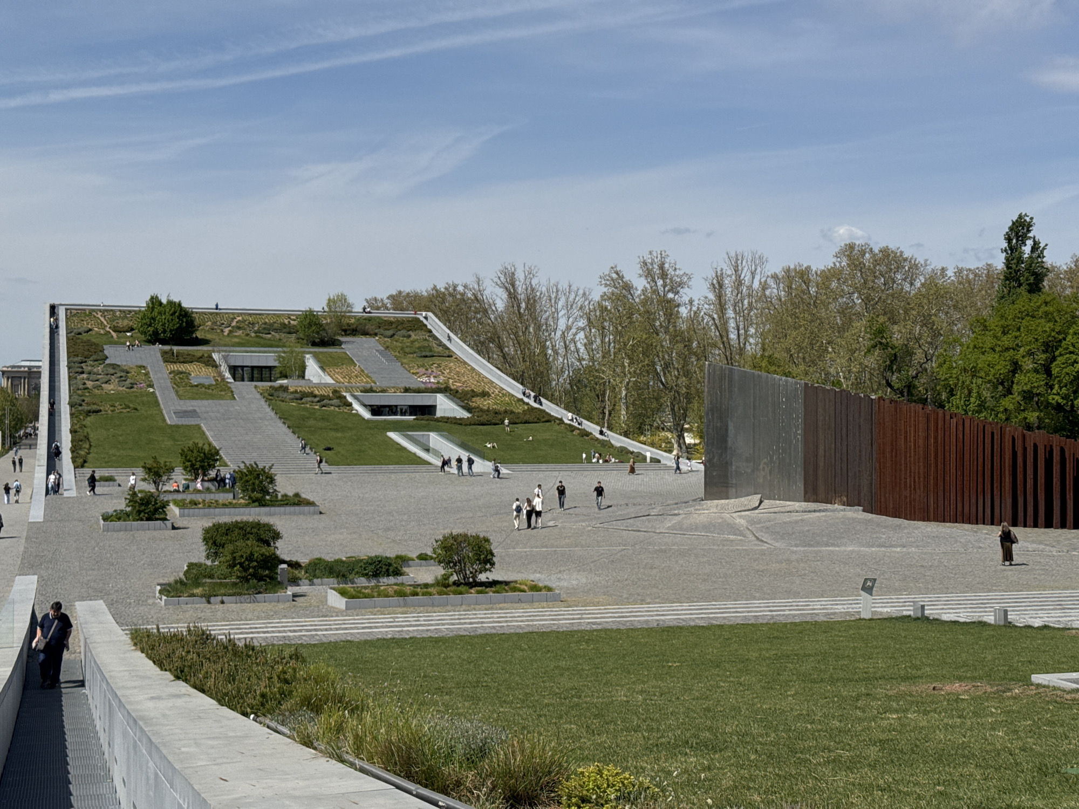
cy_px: 404
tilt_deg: +0.1
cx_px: 540
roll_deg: -0.2
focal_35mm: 48
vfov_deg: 30.3
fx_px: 1496
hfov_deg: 39.7
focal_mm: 6.76
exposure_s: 1/7937
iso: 64
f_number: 1.78
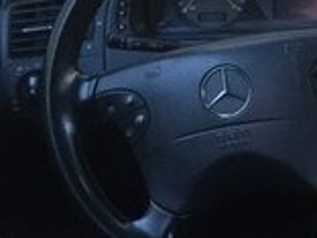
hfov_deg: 14.3
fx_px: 1126
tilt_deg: -17.1
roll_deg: +0.7
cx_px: 551
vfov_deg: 12.0
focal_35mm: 123
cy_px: 52
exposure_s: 1/33
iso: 64
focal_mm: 4.15
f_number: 2.2
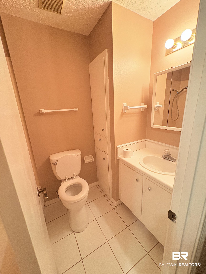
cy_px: 137
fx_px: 111
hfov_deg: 85.7
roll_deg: +2.8
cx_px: 103
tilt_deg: -15.0
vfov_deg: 102.1
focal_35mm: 14
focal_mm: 2.22
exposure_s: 1/60
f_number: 2.2
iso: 320
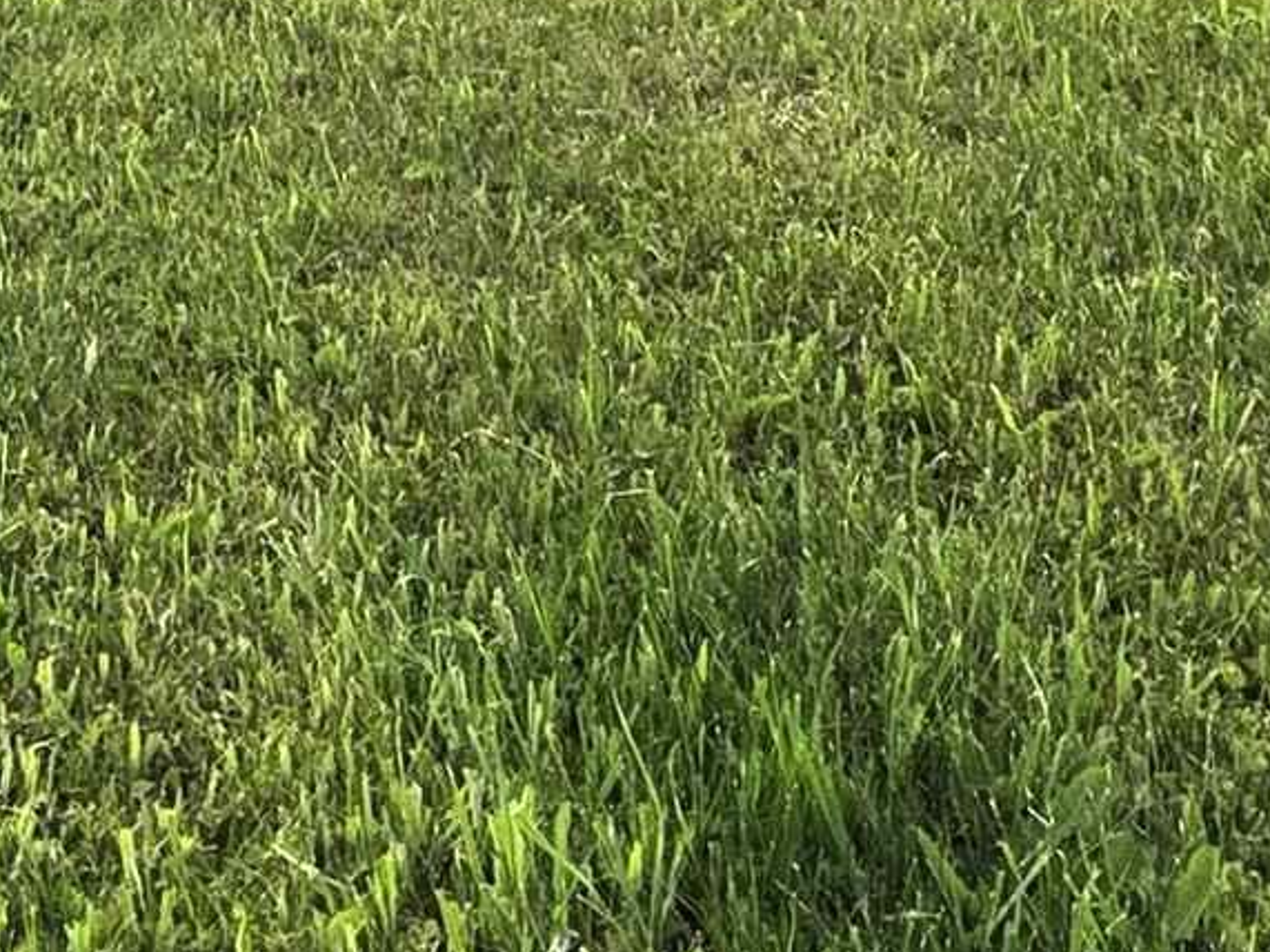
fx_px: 2568
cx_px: 85
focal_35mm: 70
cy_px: -992
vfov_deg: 16.0
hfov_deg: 26.7
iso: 40
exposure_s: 1/1429
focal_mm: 2.2
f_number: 1.9
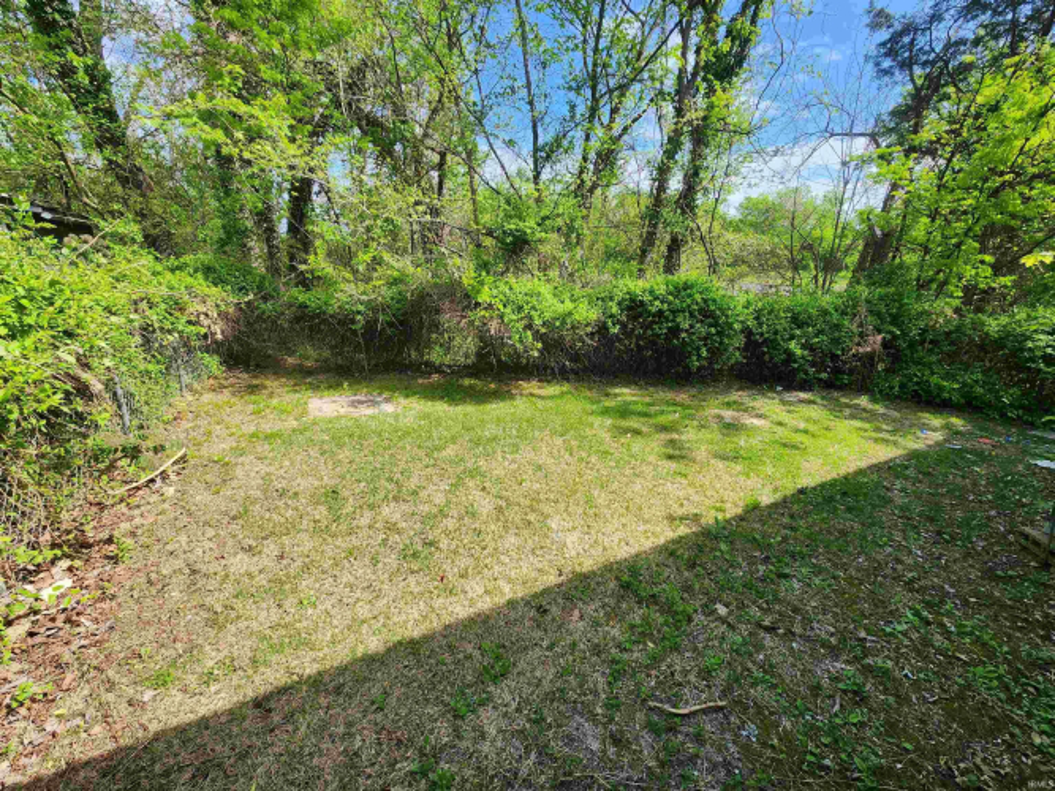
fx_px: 396
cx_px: 528
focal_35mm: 13
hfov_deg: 106.2
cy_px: 396
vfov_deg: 89.9
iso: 50
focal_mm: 2.2
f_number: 2.2
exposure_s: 1/836
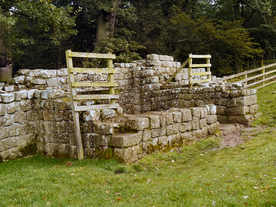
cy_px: 104
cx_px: 138
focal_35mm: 46
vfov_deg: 31.6
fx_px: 367
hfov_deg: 41.2
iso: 800
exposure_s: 1/200
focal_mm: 23
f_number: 5.6
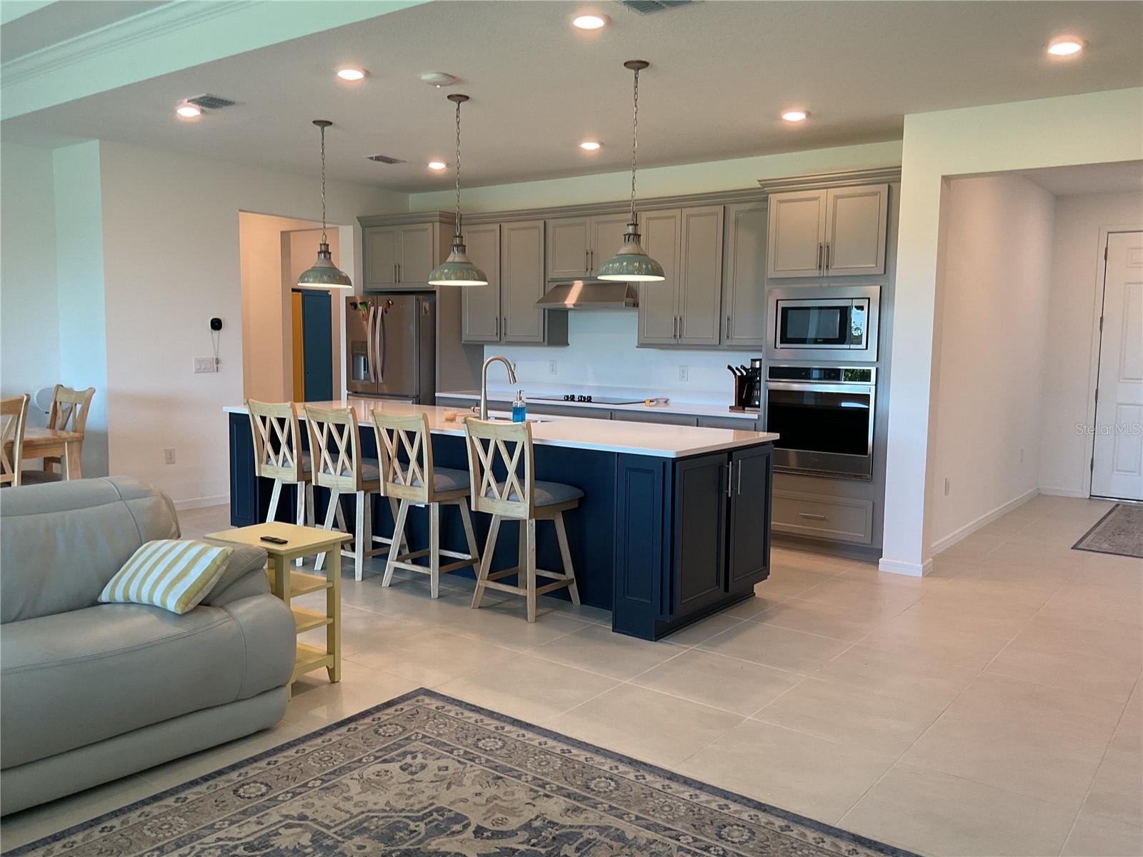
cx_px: 572
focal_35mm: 29
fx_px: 958
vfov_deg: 48.2
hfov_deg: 61.7
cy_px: 428
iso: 50
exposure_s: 1/60
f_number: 1.8
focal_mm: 3
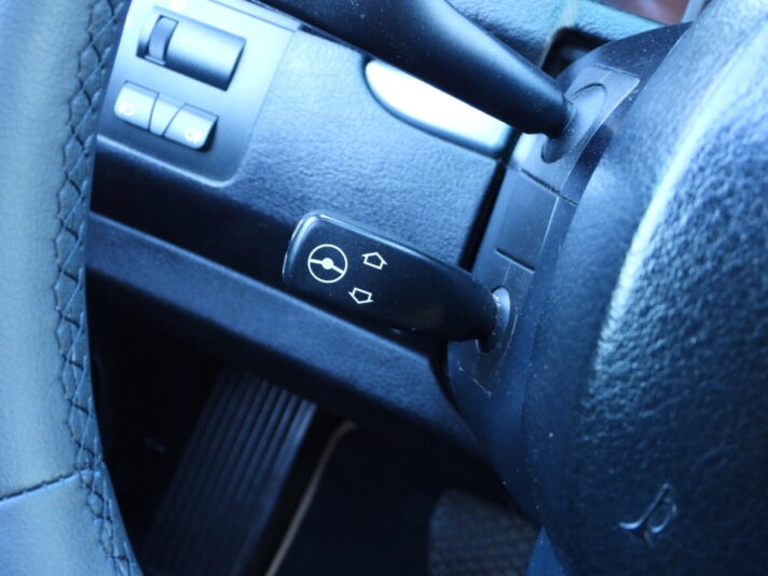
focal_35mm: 44
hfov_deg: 42.9
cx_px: 384
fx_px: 976
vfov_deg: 32.9
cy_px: 288
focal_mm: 7.9
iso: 400
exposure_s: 1/25
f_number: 3.2
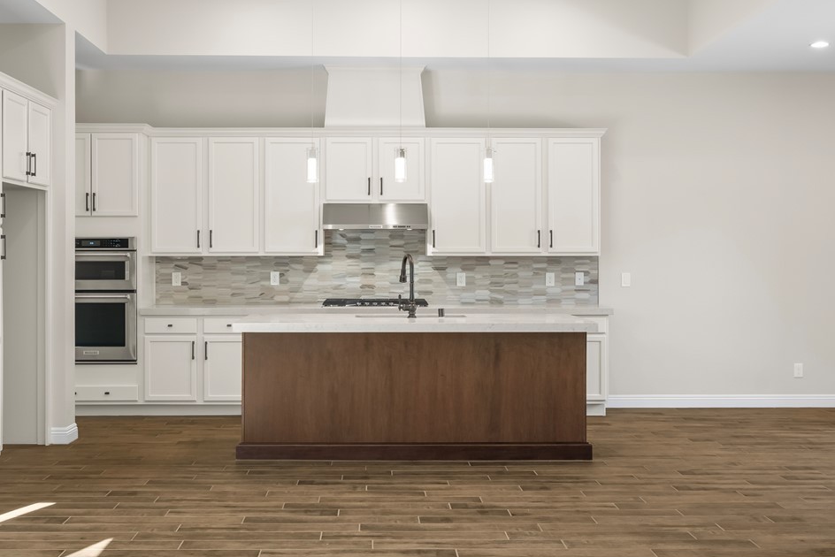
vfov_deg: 29.3
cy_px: 263
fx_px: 1067
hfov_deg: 42.7
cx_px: 381
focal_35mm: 46
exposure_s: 1/1.67
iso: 400
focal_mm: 27
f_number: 8
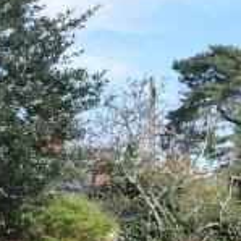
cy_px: 91
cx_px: 605
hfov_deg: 9.6
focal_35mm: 158
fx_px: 1245
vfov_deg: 11.1
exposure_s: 1/200
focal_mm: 18
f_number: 7.1
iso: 100
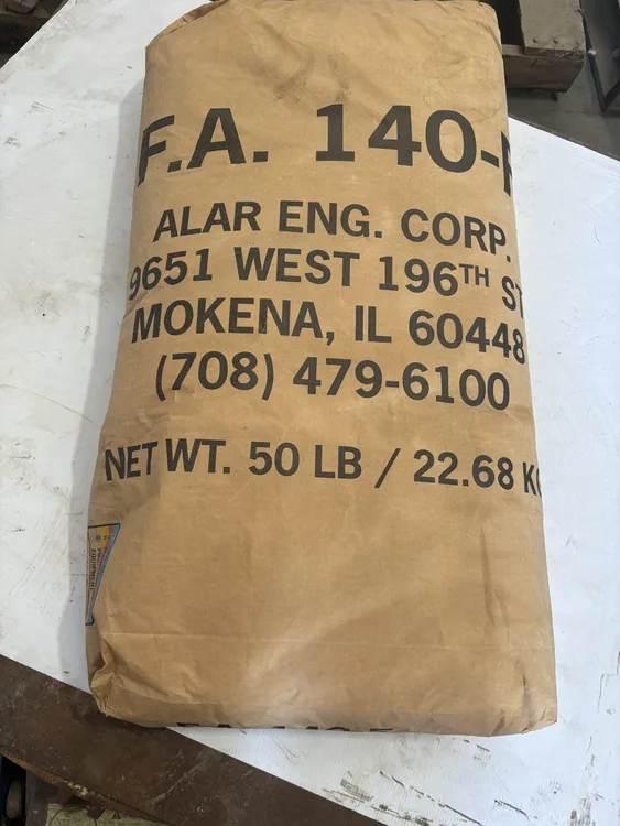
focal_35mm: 26
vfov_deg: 67.3
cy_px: 413
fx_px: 621
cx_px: 310
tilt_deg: -73.0
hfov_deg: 53.1
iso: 80
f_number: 1.6
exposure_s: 1/120
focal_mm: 5.96
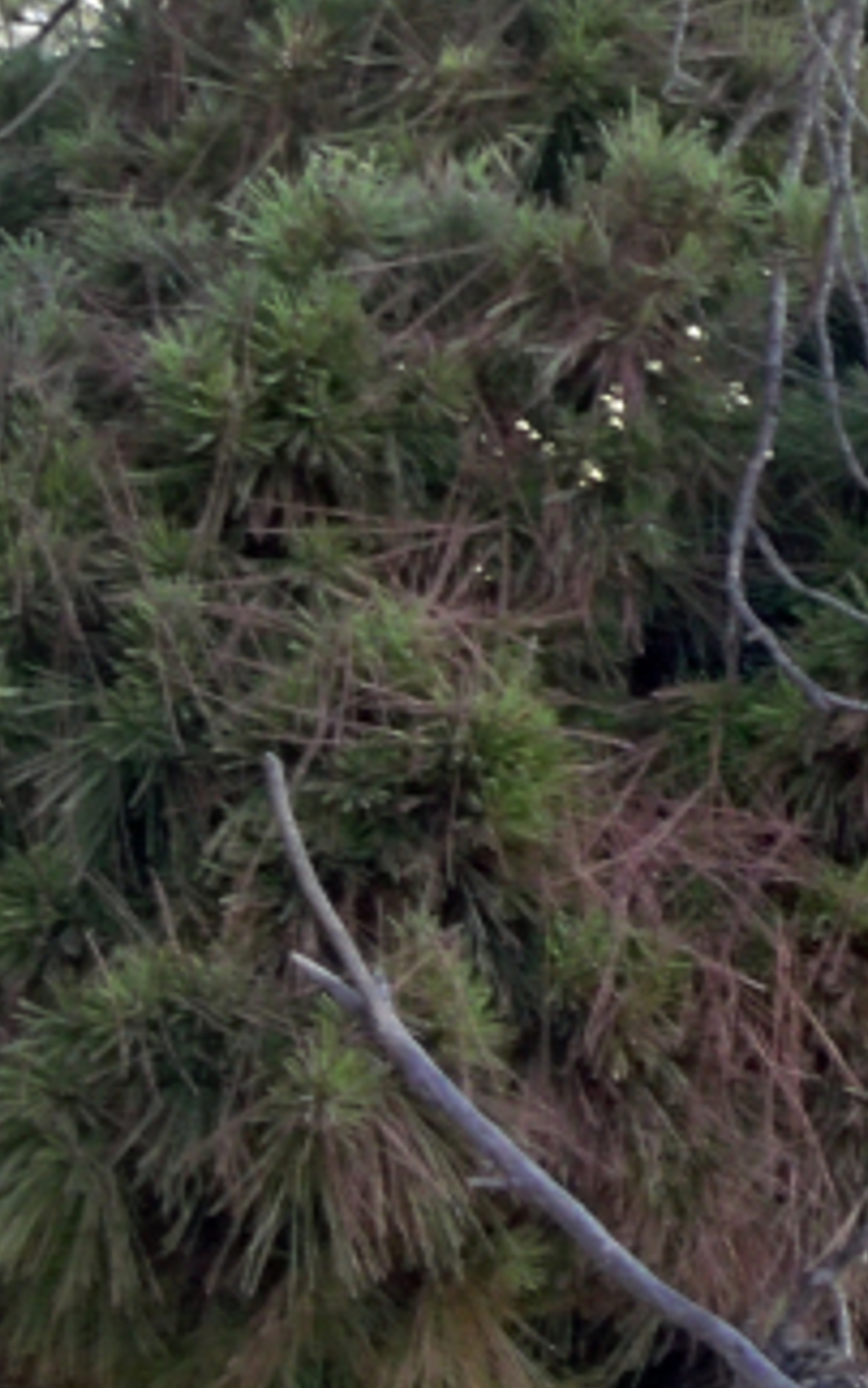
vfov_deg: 1.8
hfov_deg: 1.1
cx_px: 726
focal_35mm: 1175
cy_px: 756
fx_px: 44453
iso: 160
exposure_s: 1/80
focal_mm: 62
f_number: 4.8
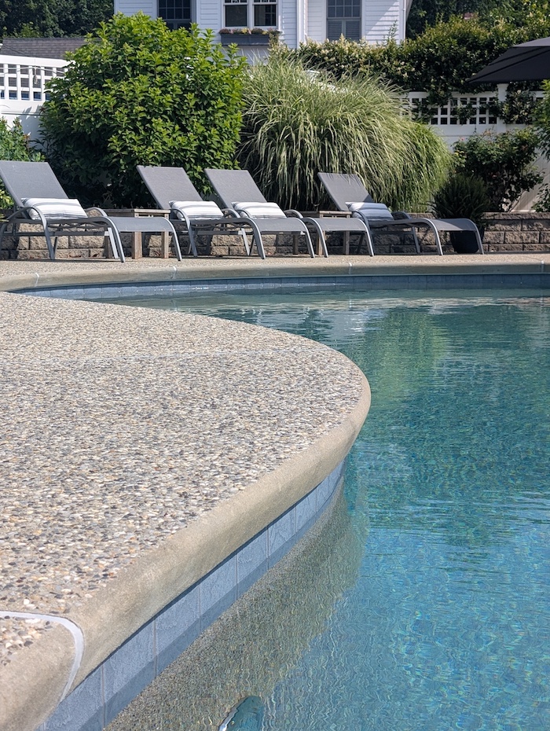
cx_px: 275
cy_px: 366
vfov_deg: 38.9
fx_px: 1036
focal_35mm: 49
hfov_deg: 29.7
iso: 18
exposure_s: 1/1276
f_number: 1.68
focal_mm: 6.9
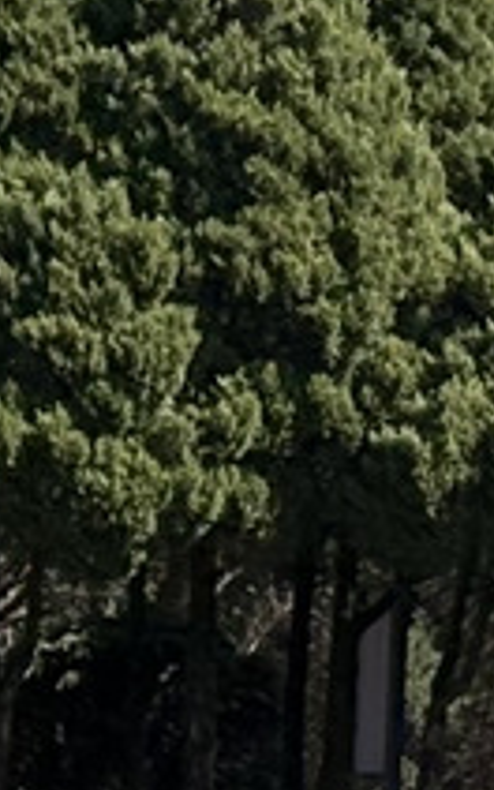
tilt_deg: +5.5
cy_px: -176
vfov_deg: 5.0
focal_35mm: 417
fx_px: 8976
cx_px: 1385
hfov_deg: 3.1
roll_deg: -0.2
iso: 32
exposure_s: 1/2451
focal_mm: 5.96
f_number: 1.6
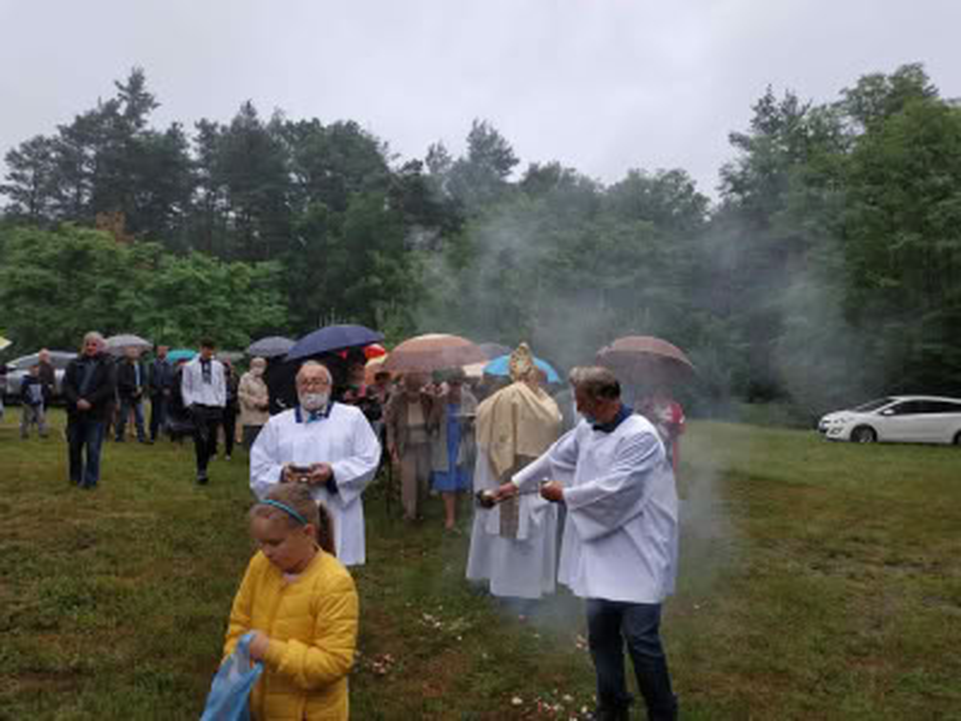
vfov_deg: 56.8
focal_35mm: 24
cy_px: 360
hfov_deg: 71.6
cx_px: 480
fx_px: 666
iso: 160
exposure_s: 1/610
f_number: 1.9
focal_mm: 3.94
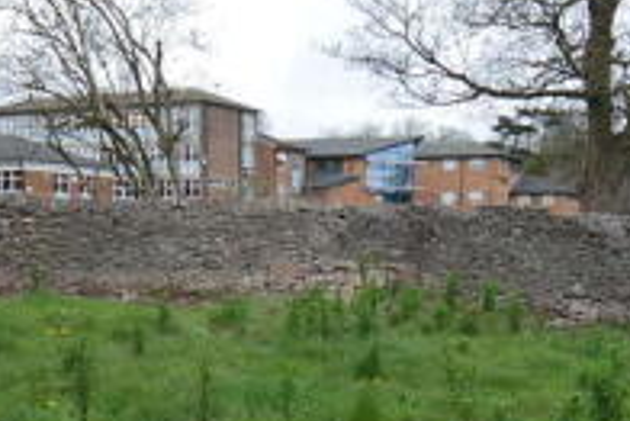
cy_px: 374
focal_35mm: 60
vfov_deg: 22.2
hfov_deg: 33.3
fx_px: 1051
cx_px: 262
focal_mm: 12
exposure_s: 1/125
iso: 100
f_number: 5.6
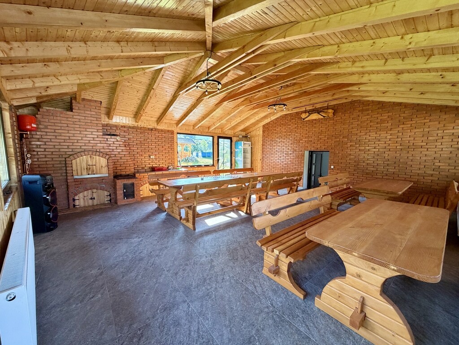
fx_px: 186
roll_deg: -0.4
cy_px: 172
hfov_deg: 102.1
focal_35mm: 14
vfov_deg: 85.7
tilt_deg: -6.5
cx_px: 230
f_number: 2.2
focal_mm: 2.22
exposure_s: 1/121
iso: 250
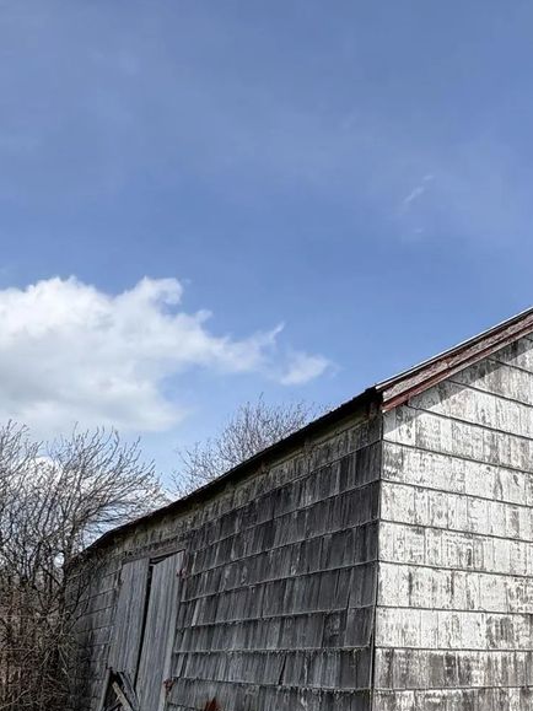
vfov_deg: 52.7
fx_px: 678
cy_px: 542
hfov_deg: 41.4
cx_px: 411
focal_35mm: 33
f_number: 2.2
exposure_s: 1/3247
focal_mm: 2.22
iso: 50
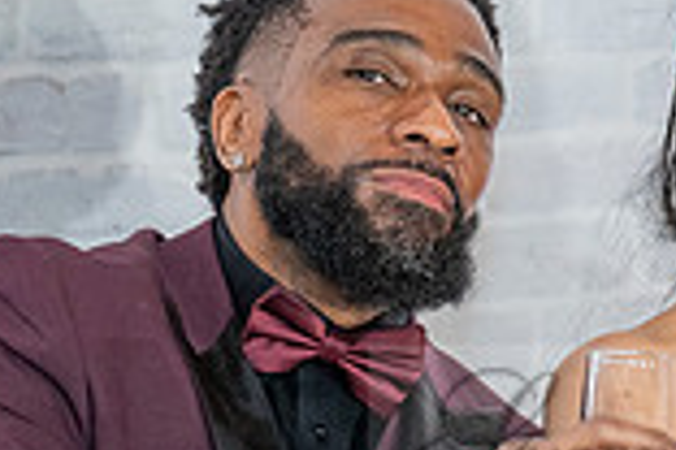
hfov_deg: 7.8
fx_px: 4901
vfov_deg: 5.3
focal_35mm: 261
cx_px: 745
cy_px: 448
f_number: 2.8
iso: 2000
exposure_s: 1/200
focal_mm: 70
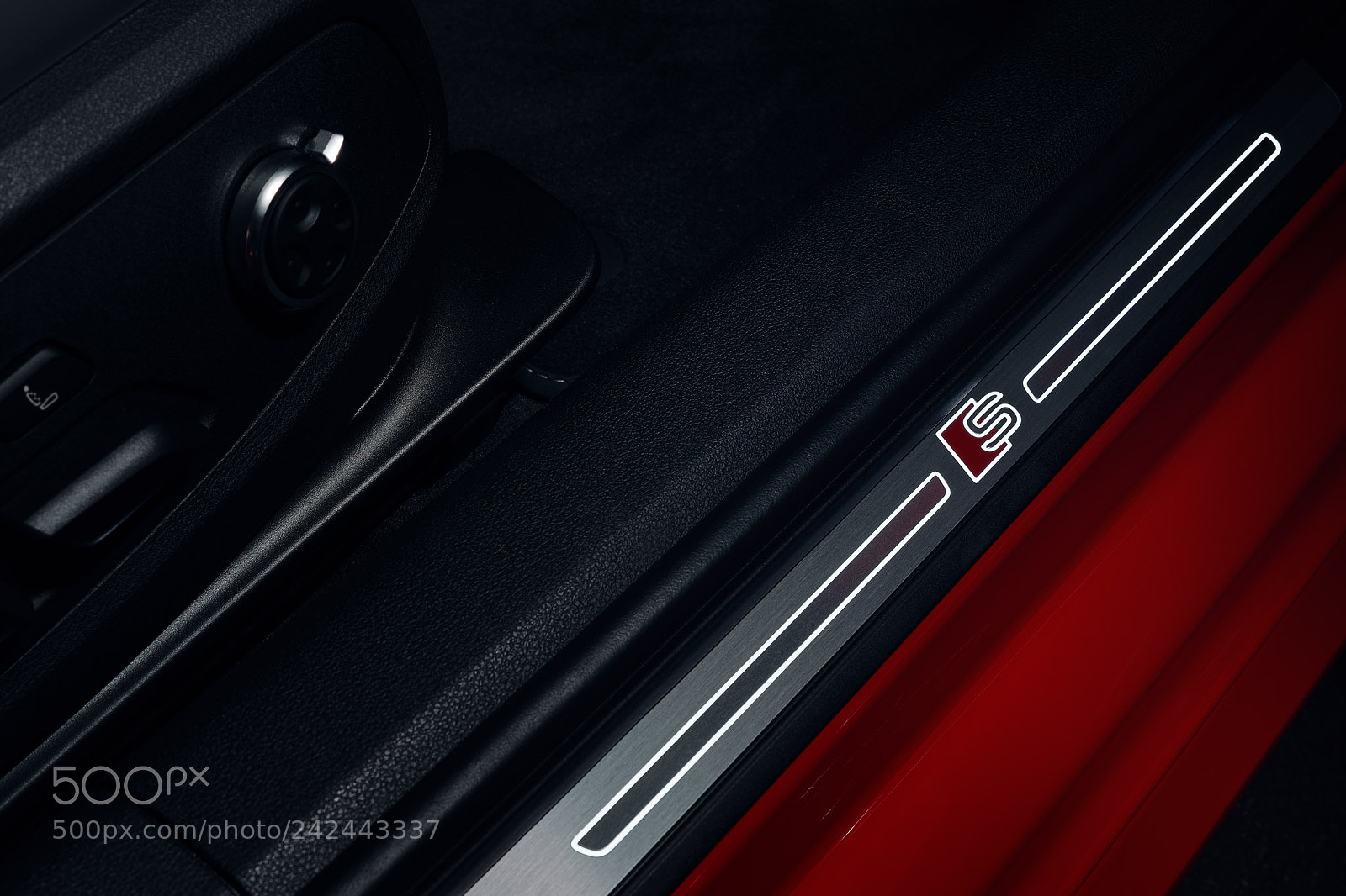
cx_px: 673
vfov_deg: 27.0
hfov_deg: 39.6
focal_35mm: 50
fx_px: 1869
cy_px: 448
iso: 100
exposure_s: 2
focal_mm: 50
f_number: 11
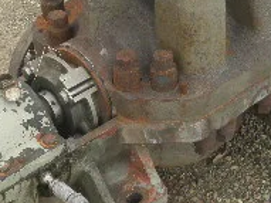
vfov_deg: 15.7
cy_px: 60
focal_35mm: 94
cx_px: 150
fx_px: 735
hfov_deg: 20.9
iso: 64
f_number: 3
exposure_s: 1/250
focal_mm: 5
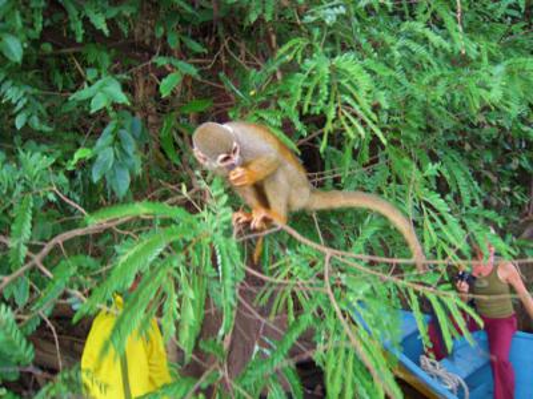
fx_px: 431
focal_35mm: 28
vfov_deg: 49.7
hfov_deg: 63.4
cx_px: 266
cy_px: 200
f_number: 2.7
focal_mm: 5
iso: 400
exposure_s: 1/30
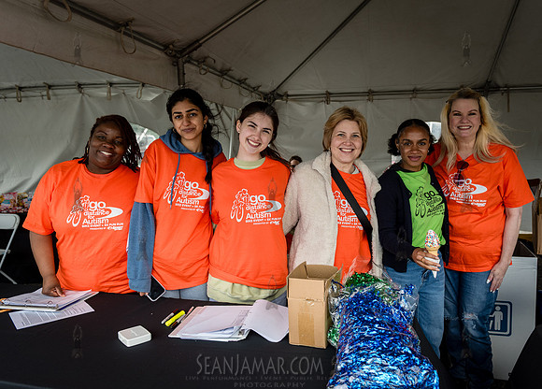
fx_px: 443
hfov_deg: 62.9
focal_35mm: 29
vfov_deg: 47.4
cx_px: 291
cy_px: 195
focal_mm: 27
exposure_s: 1/500
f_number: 4
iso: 400
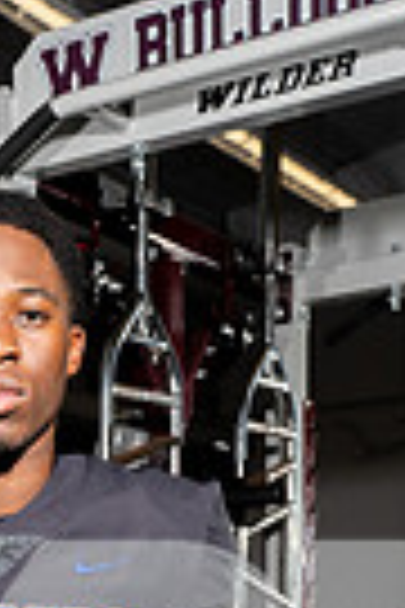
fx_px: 1569
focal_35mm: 93
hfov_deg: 14.3
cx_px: -50
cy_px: 1000
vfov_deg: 18.5
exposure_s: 1/250
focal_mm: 28
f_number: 8
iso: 200
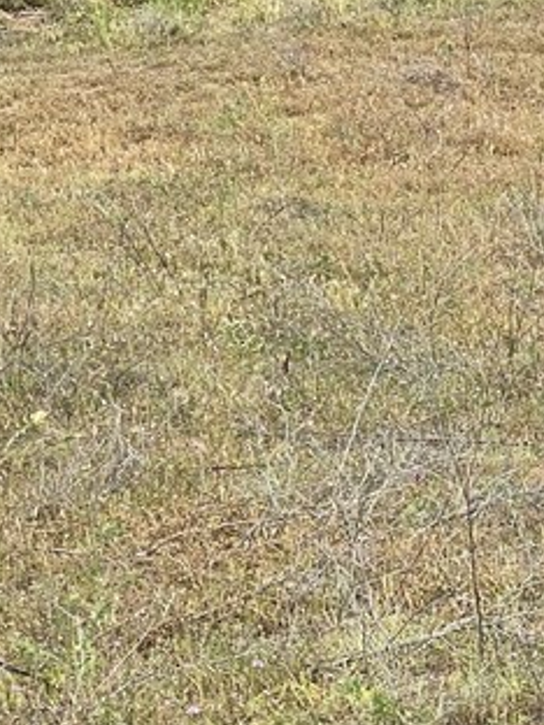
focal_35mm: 210
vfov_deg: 9.3
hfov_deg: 7.1
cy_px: -84
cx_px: 435
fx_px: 4400
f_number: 2.2
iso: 20
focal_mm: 7.5
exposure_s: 1/471
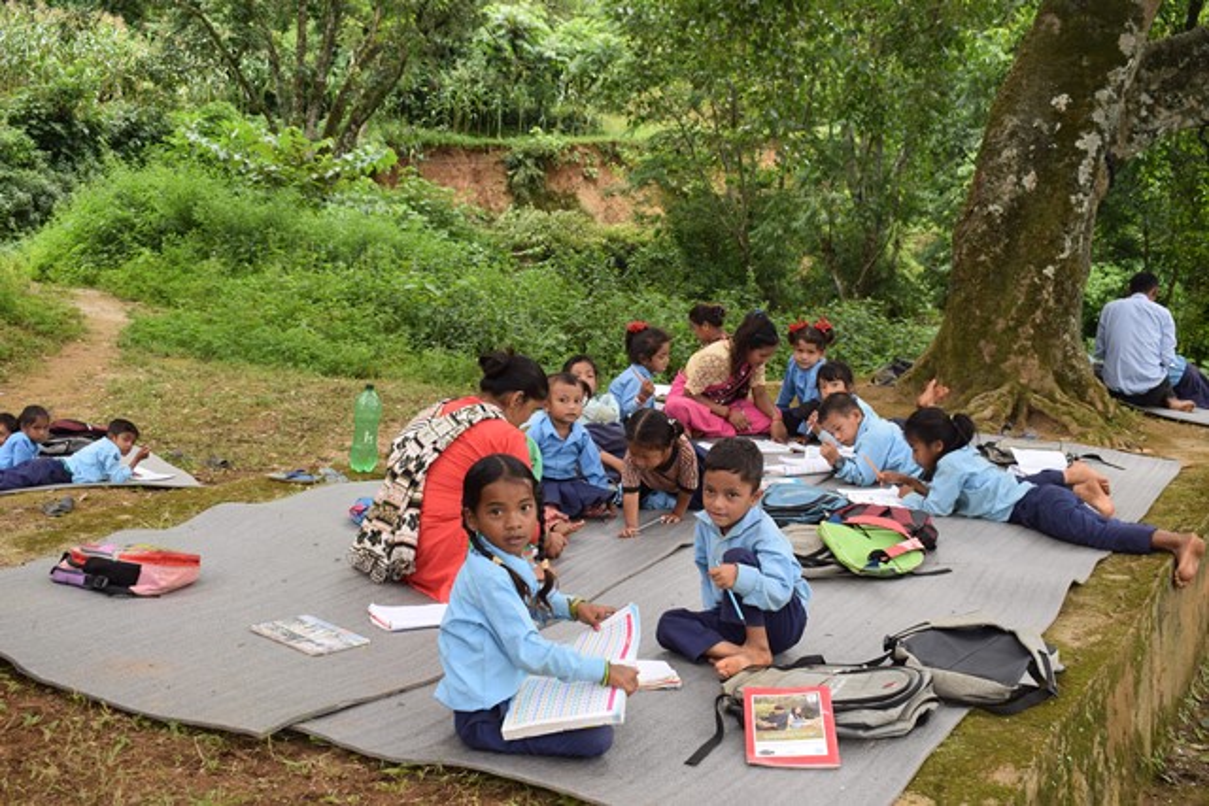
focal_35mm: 39
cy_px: 403
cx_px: 604
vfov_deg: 34.2
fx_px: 1310
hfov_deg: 49.5
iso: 400
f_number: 7.1
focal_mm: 26
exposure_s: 1/200
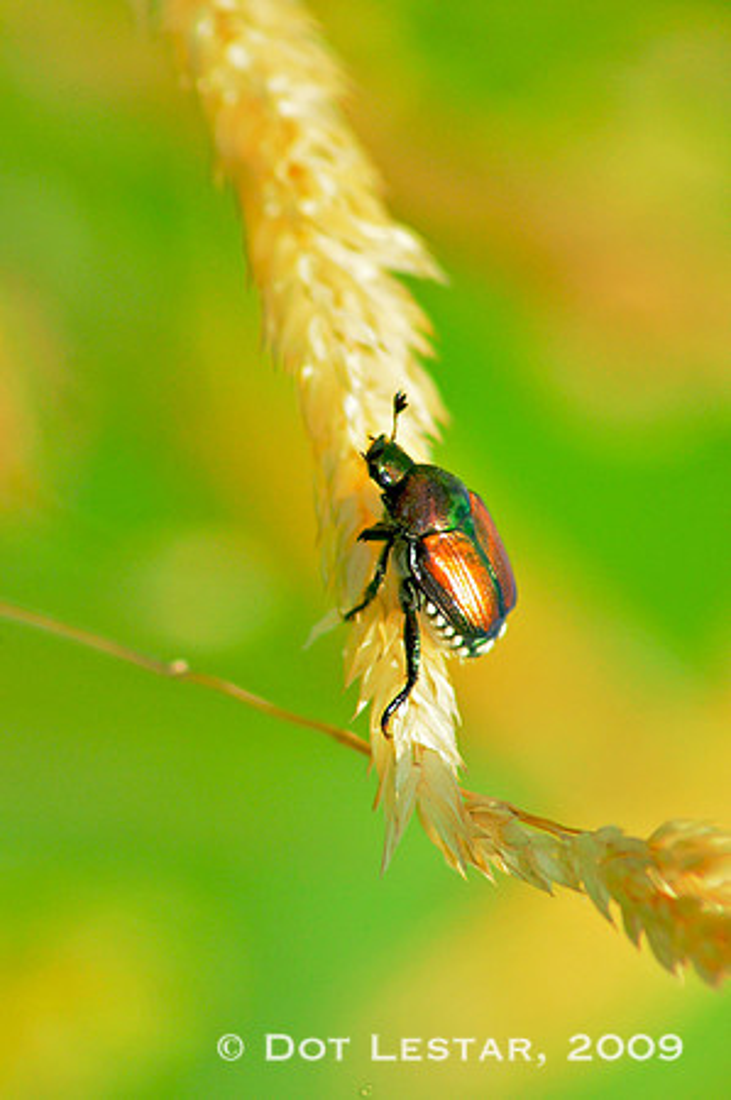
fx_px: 13737
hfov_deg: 3.0
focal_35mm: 450
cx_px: 366
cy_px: 550
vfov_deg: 4.6
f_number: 14
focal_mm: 300
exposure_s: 1/800
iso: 1600
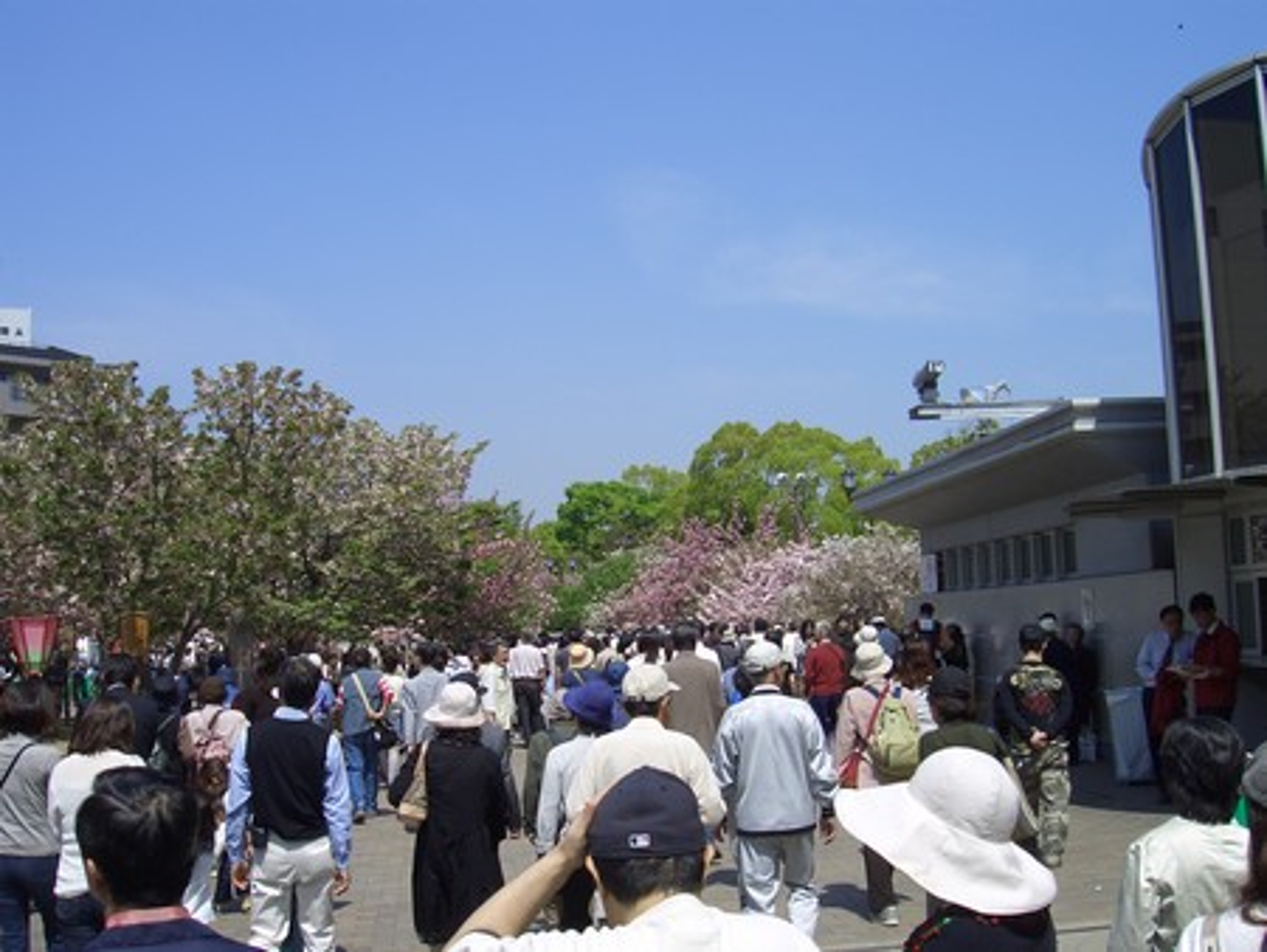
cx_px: 634
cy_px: 476
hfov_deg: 47.8
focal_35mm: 39
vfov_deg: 36.9
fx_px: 1428
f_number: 4.8
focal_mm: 8
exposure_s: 1/500
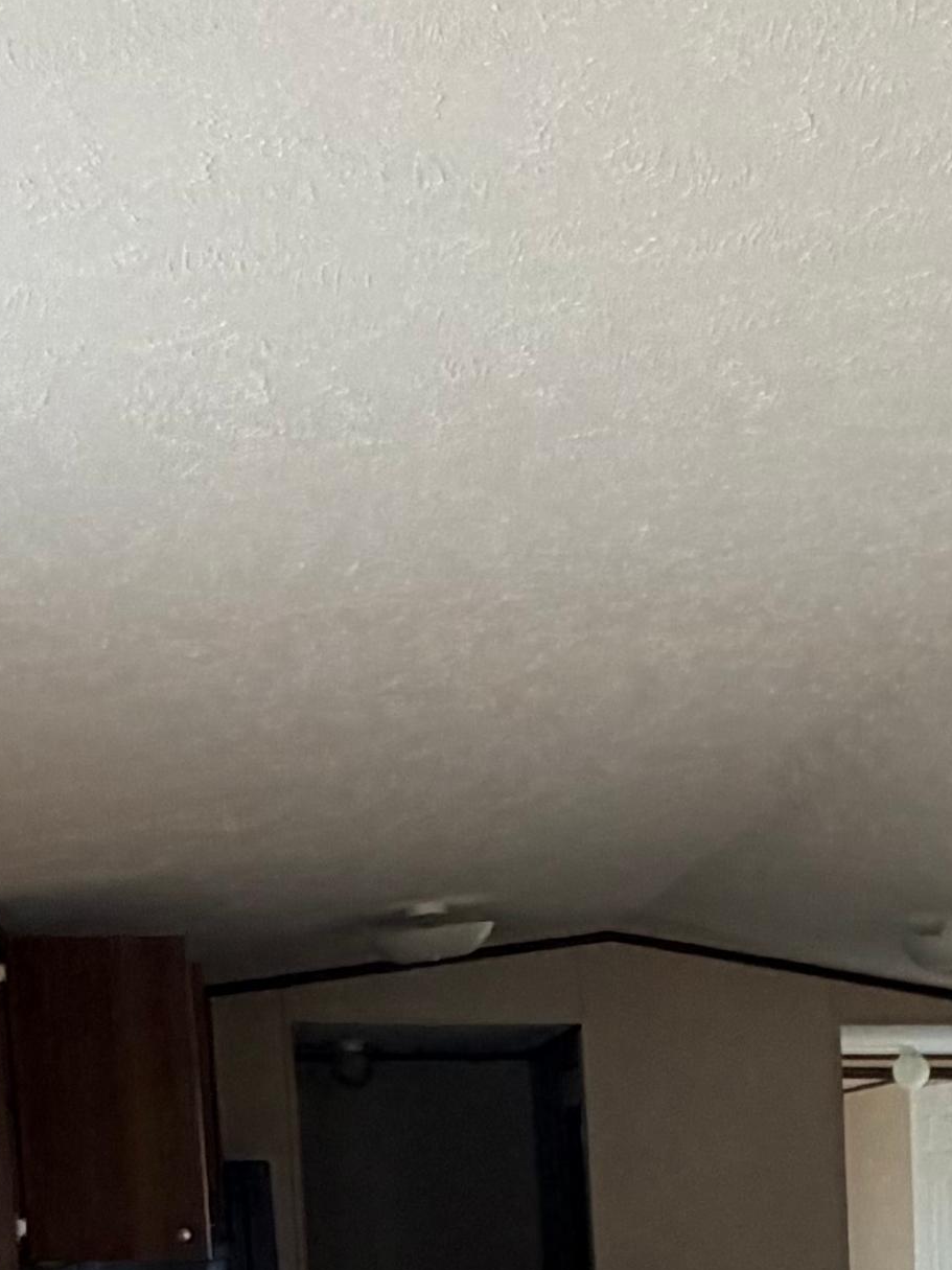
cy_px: 1527
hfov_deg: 23.2
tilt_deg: -5.5
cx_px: 1071
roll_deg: +1.8
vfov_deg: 28.4
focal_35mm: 59
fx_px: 2164
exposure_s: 1/121
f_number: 2.2
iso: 250
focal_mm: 2.22
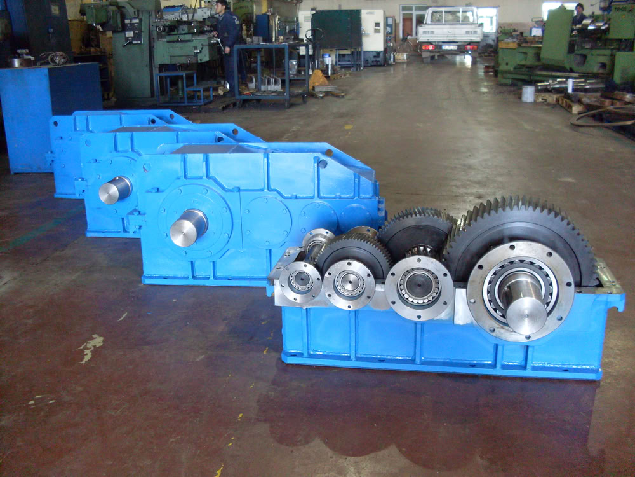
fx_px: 697
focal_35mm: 38
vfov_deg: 37.7
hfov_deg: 49.0
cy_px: 238
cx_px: 318
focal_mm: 6.3
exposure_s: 1/15
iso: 200
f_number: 2.8
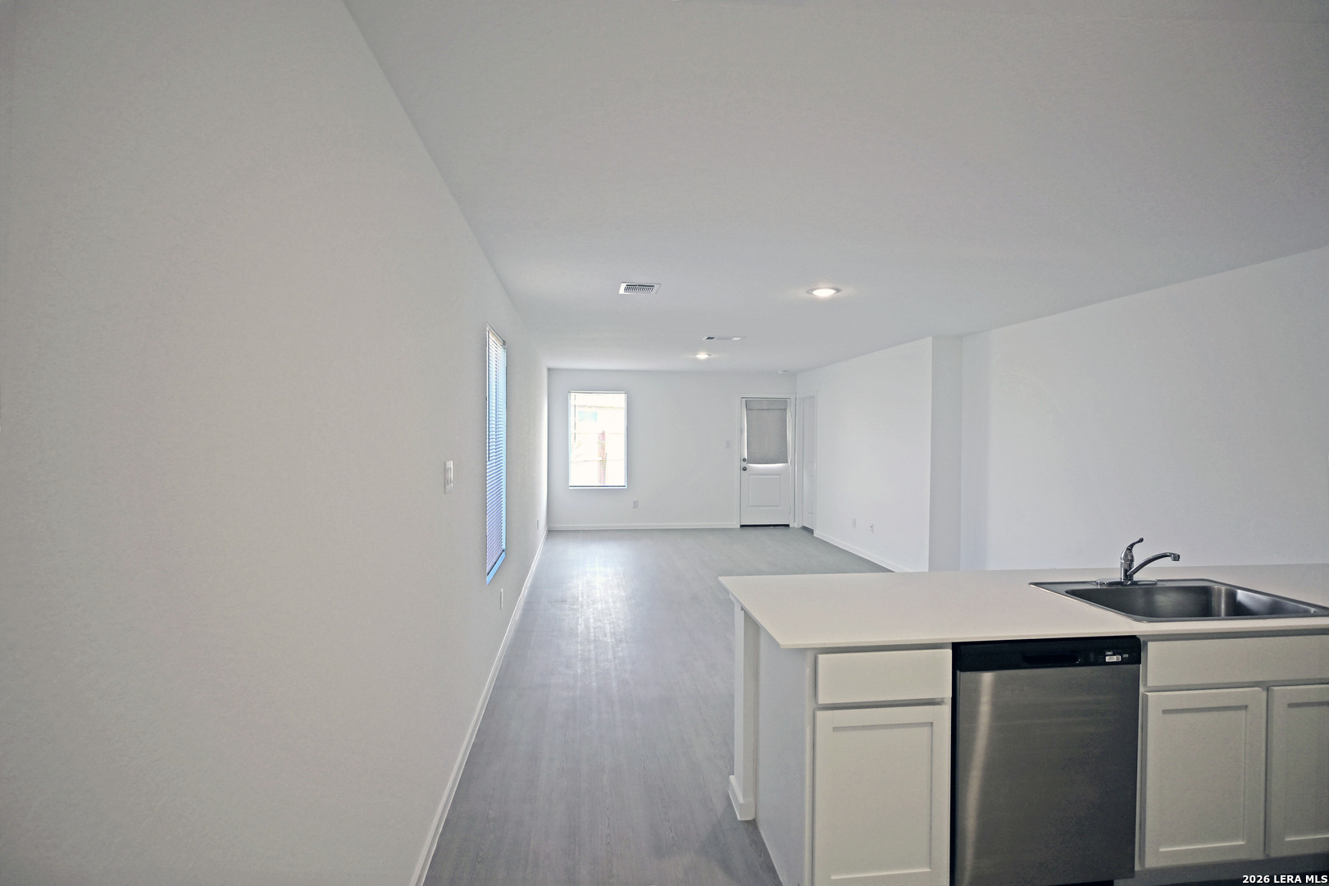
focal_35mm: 18
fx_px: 664
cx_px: 664
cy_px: 443
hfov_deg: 90.0
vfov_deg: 67.4
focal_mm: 12
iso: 64
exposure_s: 1/40
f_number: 3.5
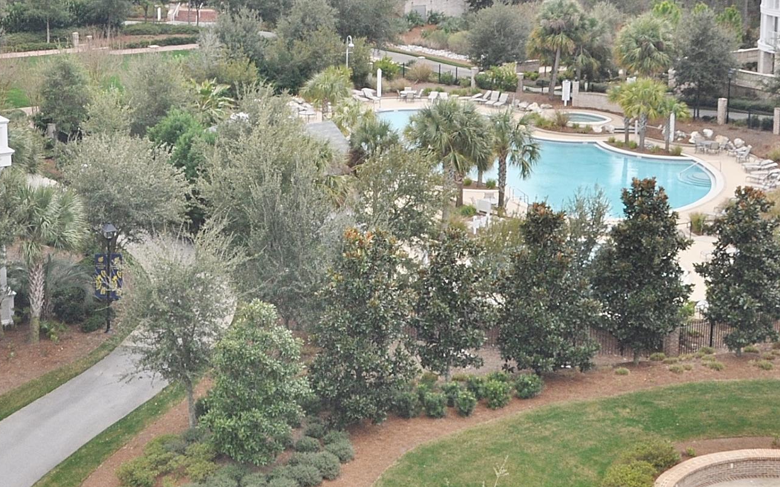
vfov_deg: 19.9
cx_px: 231
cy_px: 30
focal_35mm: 64
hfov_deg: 31.6
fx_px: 1360
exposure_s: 1/50
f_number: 7.1
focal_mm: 18
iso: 200
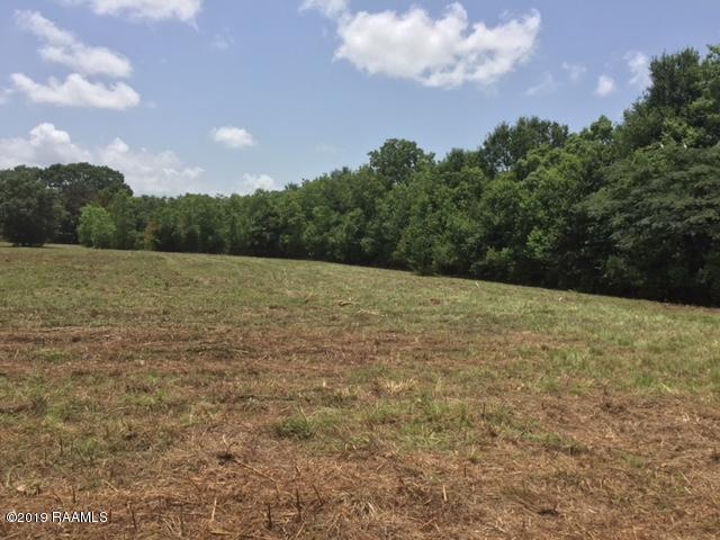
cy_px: 270
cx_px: 360
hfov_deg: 61.7
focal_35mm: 29
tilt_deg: -2.0
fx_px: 603
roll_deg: -3.9
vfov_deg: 48.2
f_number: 2.2
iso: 32
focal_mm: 4.15
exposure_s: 1/2825
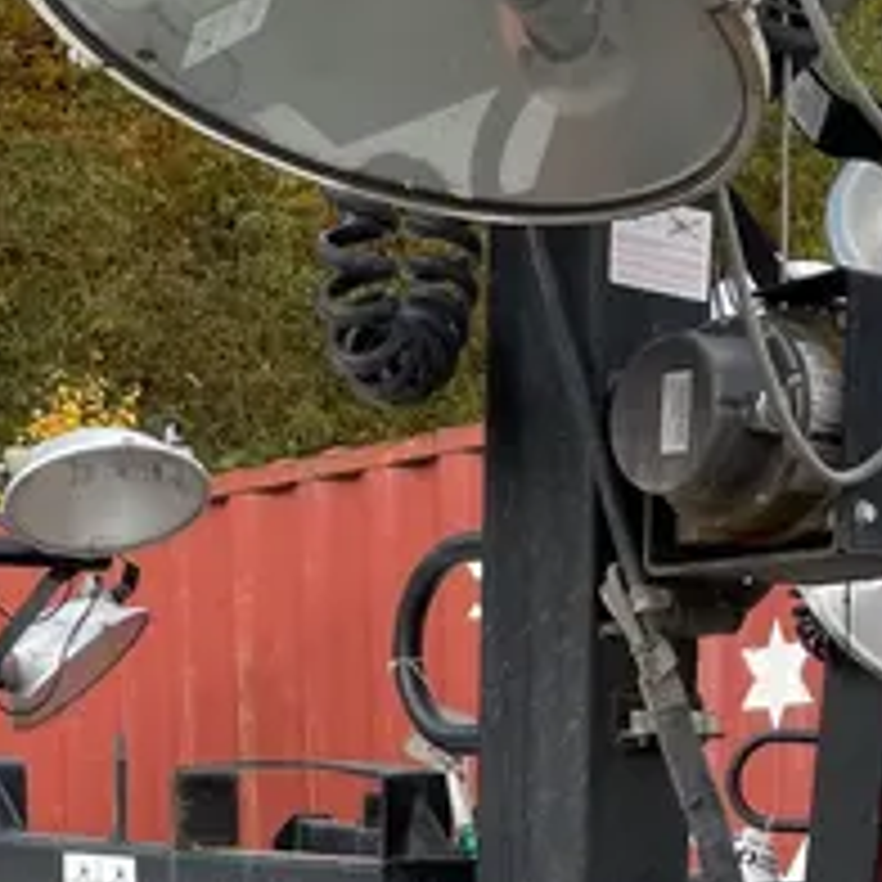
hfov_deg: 20.2
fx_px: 2479
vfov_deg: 18.1
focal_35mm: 86
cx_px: 387
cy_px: 1303
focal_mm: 4.2
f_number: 1.6
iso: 50
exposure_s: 1/540
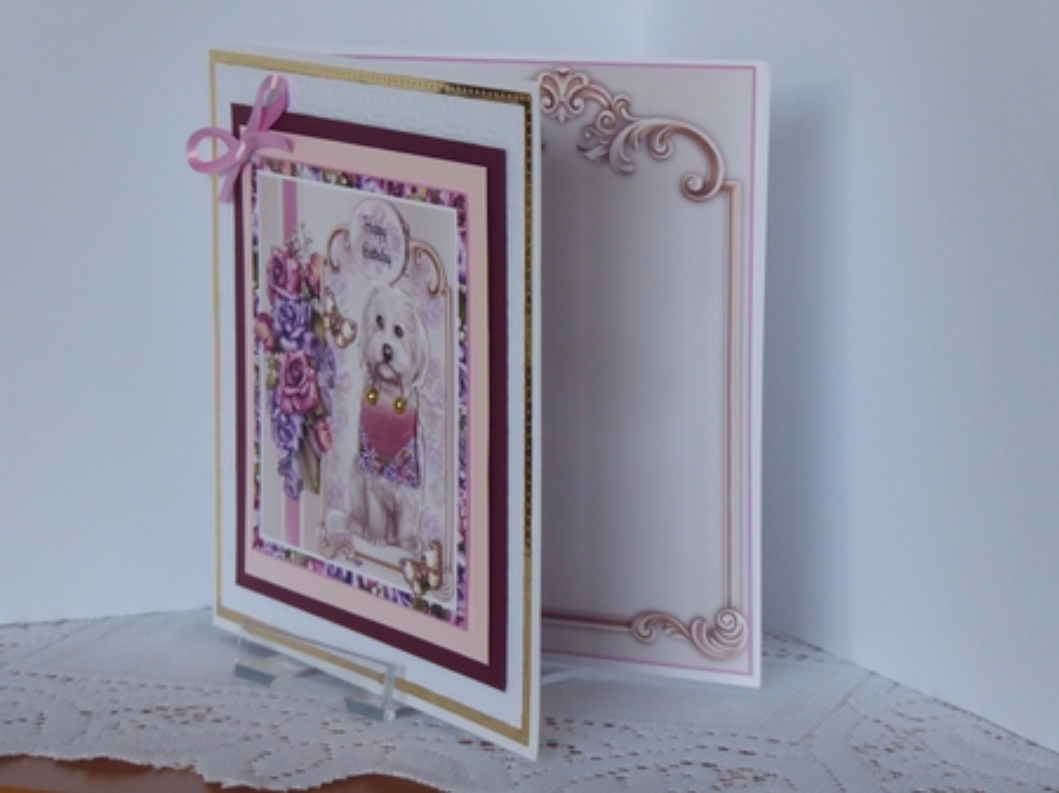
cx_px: 530
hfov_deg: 16.8
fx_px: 3577
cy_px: 396
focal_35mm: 117
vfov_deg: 12.7
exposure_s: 1/40
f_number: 5.1
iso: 400
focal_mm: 19
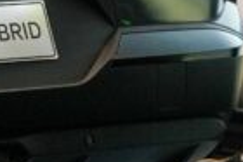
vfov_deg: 2.7
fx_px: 3452
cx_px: -548
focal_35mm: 512
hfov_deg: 3.9
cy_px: -168
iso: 3200
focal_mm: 70
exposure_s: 1/160
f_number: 2.8
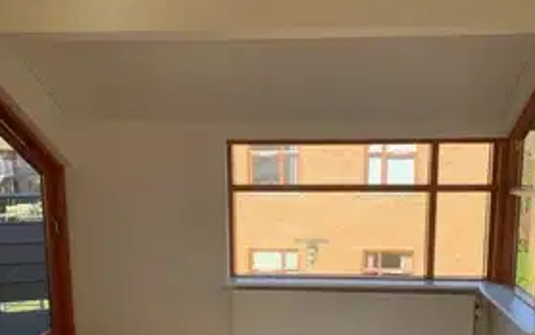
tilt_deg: -7.9
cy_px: 246
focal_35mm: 37
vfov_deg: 33.8
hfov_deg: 52.6
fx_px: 540
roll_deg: -0.2
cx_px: 295
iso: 25
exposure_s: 1/244
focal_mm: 4.25
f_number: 1.8
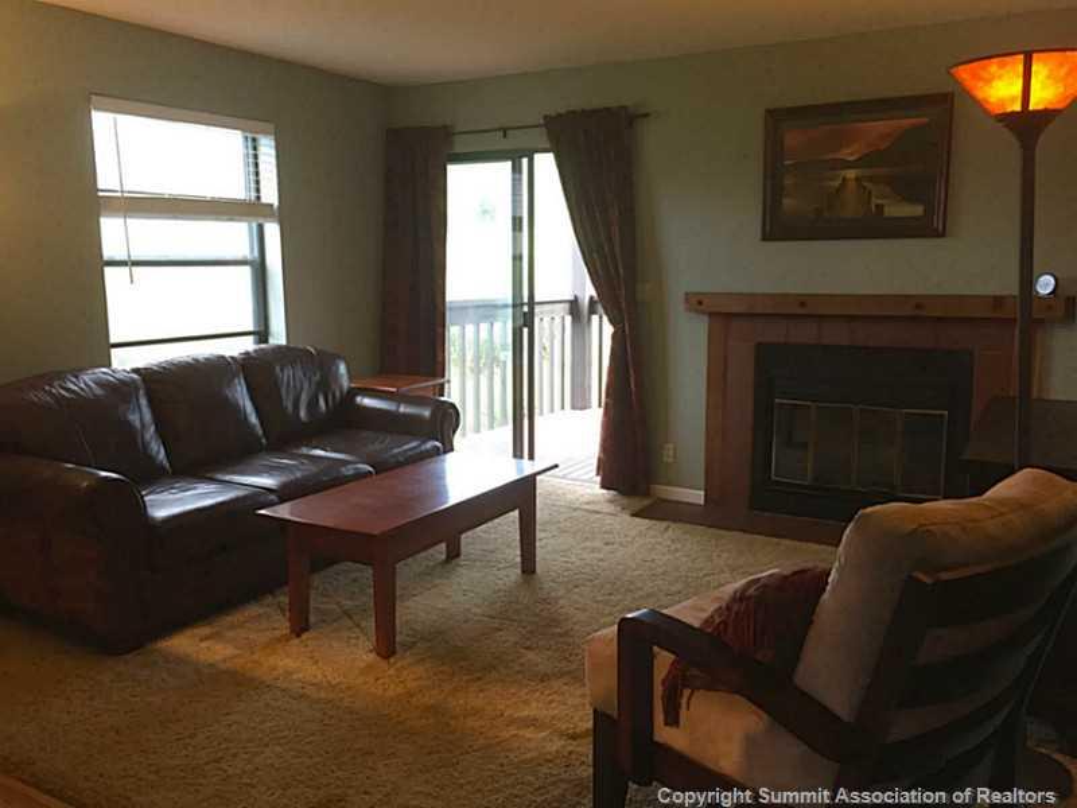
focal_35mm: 29
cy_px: 404
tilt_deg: -9.3
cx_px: 538
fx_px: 902
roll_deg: +0.1
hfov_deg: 61.7
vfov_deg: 48.2
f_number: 2.2
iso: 125
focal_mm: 4.15
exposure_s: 1/30
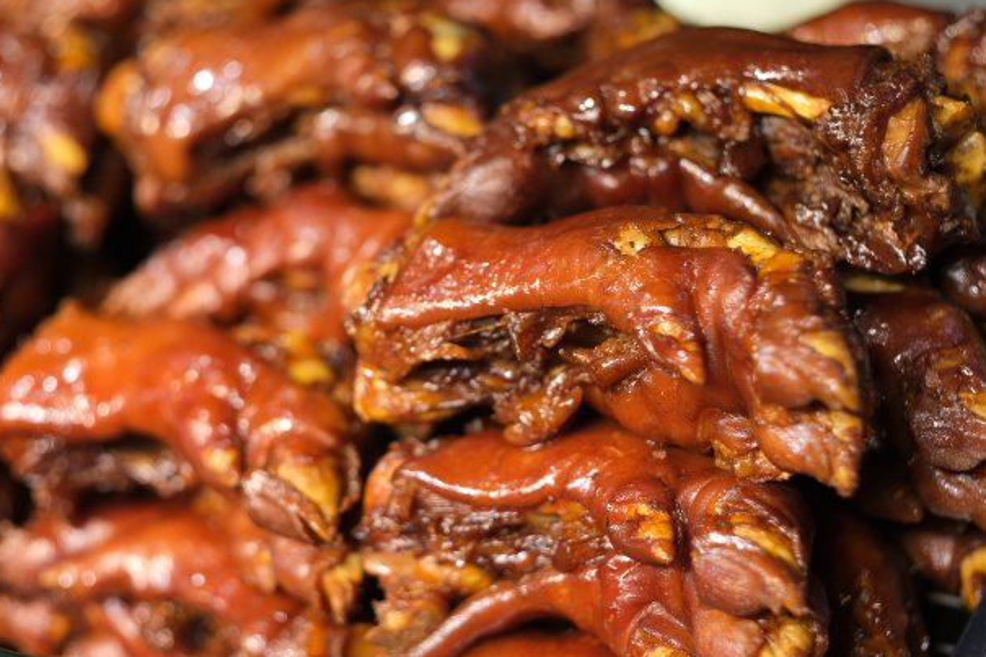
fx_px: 2327
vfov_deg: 16.1
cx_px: 491
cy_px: 329
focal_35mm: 85
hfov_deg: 23.9
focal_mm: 56
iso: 160
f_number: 2
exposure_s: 1/170
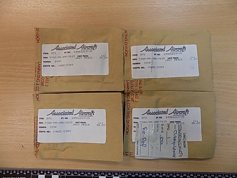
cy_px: 89
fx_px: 157
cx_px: 118
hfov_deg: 73.9
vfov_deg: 58.9
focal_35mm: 23
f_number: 3.1
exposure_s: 1/30
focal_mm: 4
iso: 125
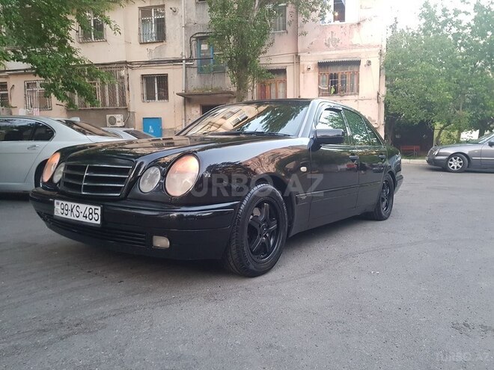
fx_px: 371
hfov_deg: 67.3
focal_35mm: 26
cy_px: 185
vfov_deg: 53.1
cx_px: 247
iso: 200
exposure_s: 1/50
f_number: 1.7
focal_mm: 4.2
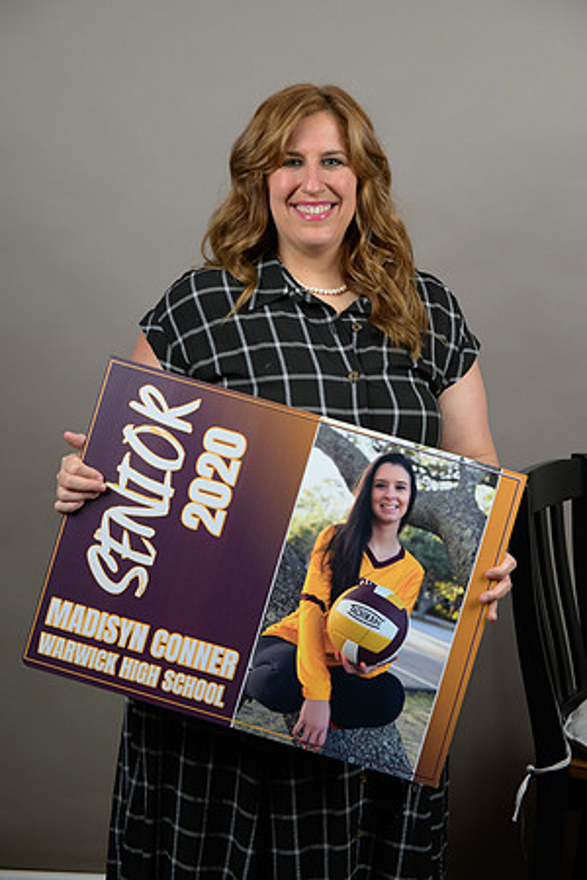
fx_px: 1712
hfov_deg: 19.5
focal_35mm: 70
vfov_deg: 28.8
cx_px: 294
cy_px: 440
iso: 1000
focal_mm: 70
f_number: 6.3
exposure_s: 1/160
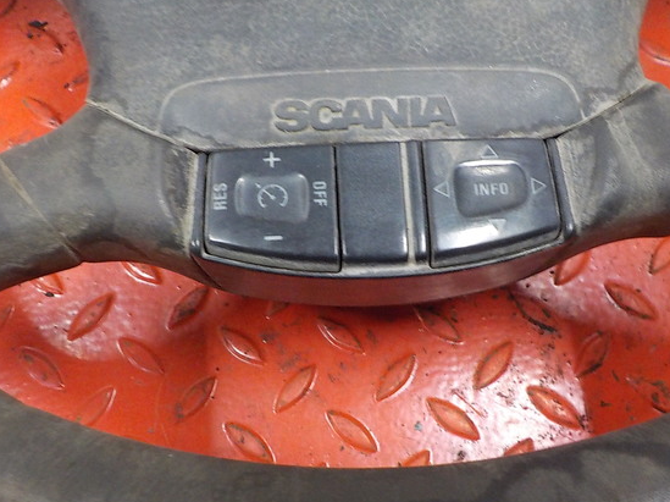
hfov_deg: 52.7
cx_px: 340
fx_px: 677
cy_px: 286
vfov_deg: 40.6
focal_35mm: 35
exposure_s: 1/13
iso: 400
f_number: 3.3
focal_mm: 4.1
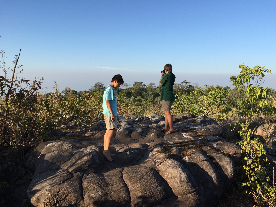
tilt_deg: -4.8
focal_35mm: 29
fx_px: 231
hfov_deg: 61.7
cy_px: 104
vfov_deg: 48.2
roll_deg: -1.6
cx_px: 138
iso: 32
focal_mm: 4.15
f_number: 2.2
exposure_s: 1/920
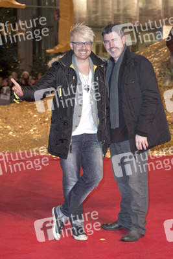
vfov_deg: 25.4
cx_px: 86
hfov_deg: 17.1
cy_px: 130
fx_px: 576
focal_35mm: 80
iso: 1000
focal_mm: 80
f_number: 5.6
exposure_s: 1/160
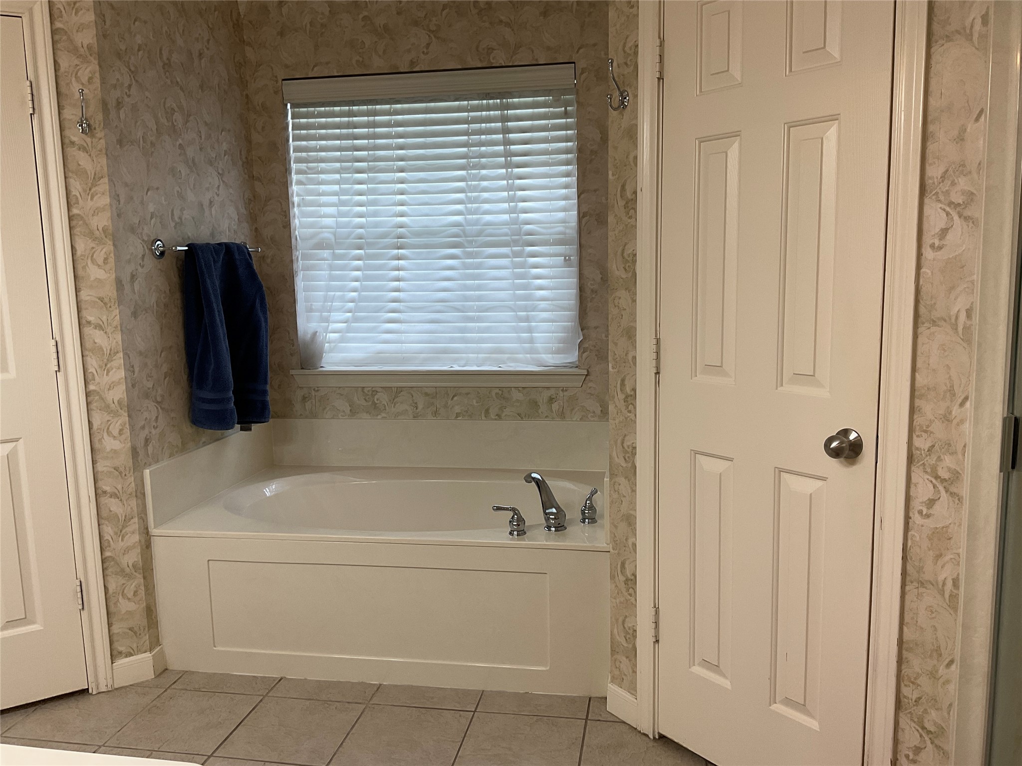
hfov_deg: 61.7
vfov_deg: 48.2
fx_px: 856
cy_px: 383
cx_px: 511
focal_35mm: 29
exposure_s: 1/60
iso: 40
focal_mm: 3
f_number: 1.8
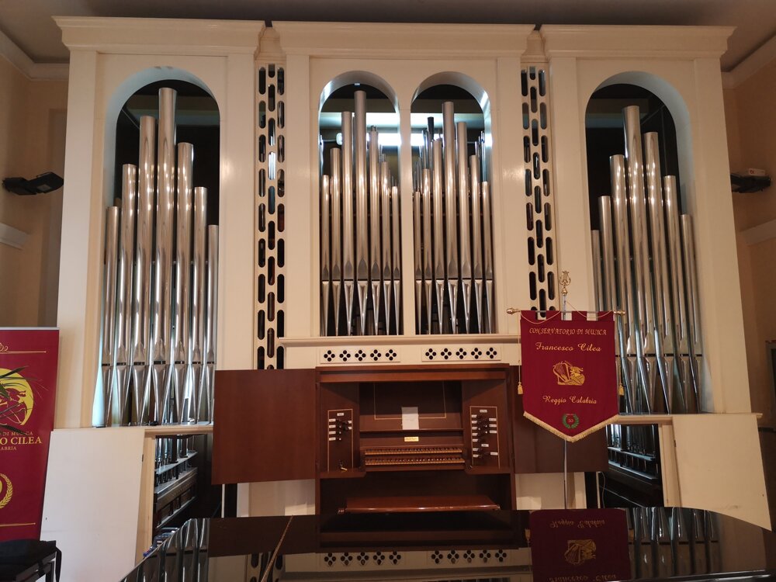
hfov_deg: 65.3
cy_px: 291
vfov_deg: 51.4
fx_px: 605
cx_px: 388
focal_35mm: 27
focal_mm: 3.95
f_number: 1.8
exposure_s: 1/50
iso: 200
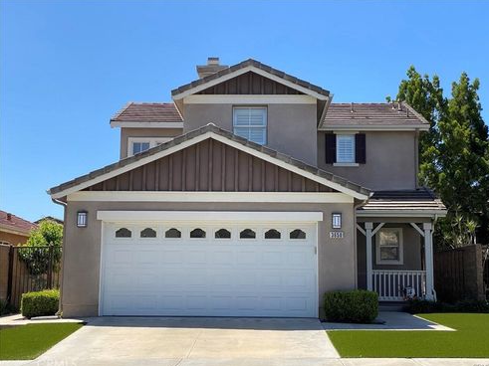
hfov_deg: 36.2
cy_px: 184
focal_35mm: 53
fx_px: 749
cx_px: 248
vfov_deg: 27.5
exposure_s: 1/1712
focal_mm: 6
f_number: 2
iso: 20
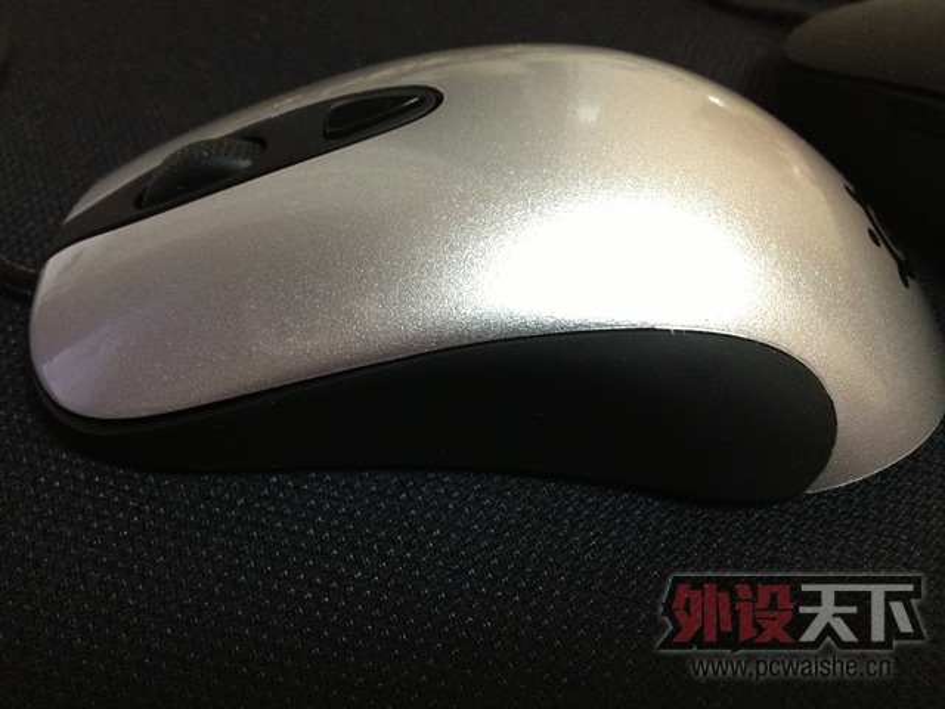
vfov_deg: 40.7
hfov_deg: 52.6
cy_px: 354
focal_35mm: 35
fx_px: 955
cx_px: 472
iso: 320
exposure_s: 1/20
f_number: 2.4
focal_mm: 4.28
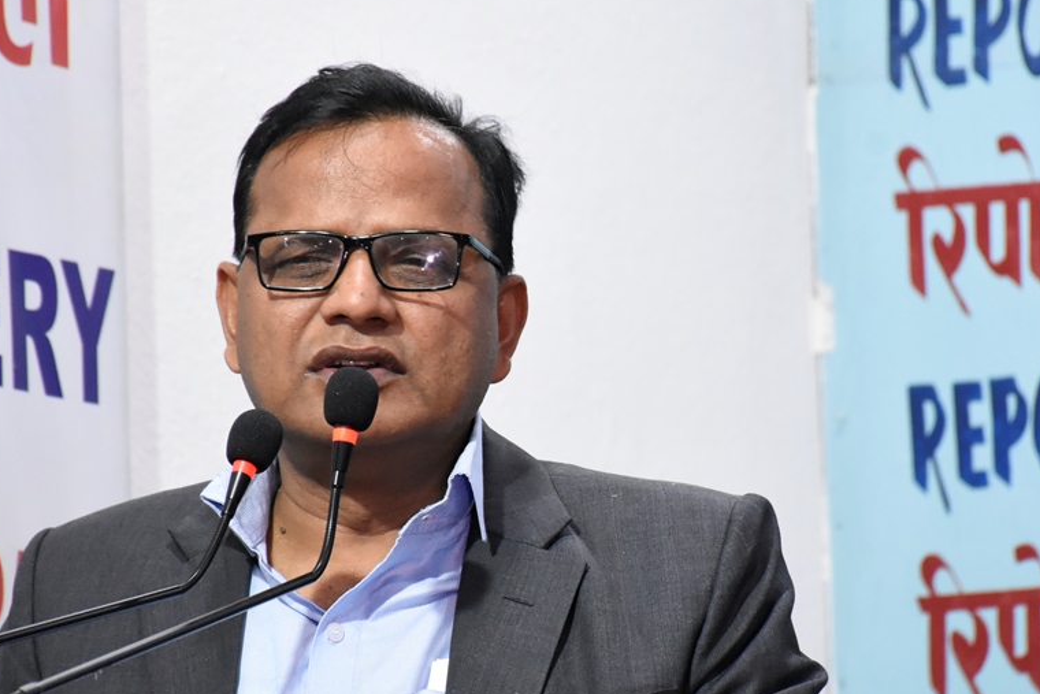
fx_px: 8177
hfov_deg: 7.3
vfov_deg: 4.9
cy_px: 403
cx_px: 527
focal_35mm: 283
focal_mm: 140
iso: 4000
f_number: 5.6
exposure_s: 1/125
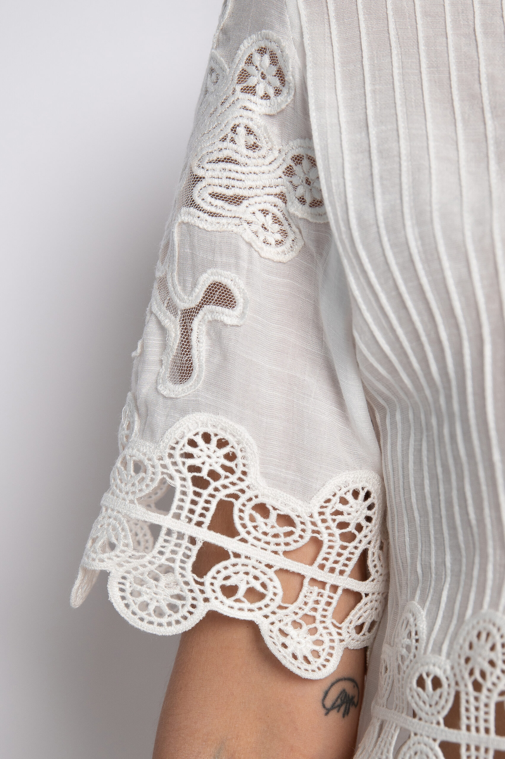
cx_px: 252
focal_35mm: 52
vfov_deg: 38.2
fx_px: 1096
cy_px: 380
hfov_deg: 26.0
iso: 320
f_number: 5
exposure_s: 1/125
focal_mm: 52
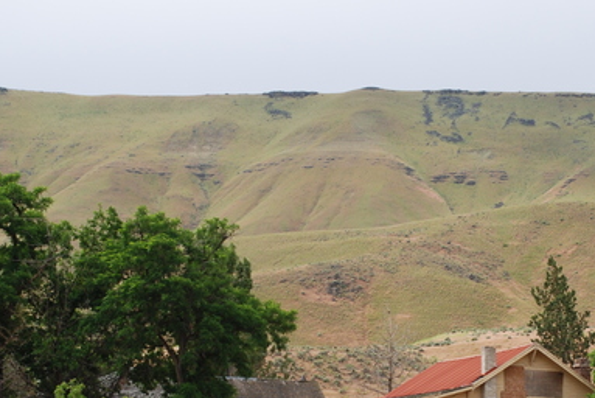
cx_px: 435
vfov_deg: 9.9
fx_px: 2282
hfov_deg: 14.8
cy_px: 386
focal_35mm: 138
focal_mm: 44
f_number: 7.1
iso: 160
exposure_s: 1/200
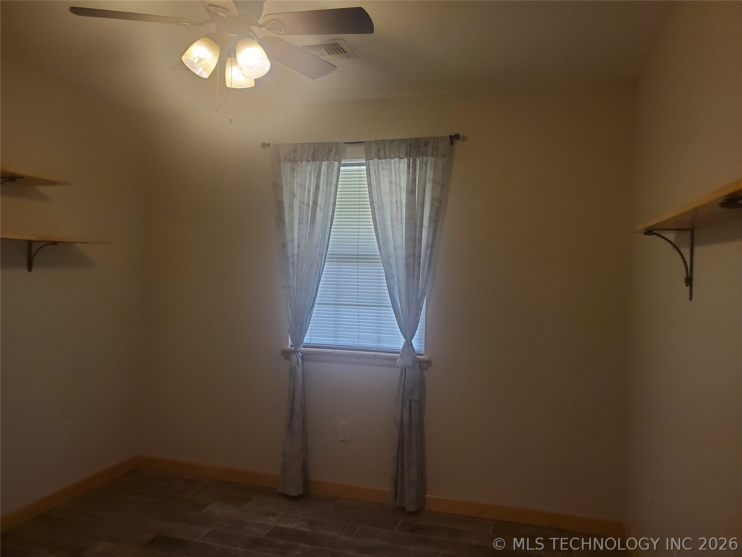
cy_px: 278
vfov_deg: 53.1
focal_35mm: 26
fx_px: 557
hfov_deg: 67.3
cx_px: 371
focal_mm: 4.3
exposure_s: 1/120
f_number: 2.4
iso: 320
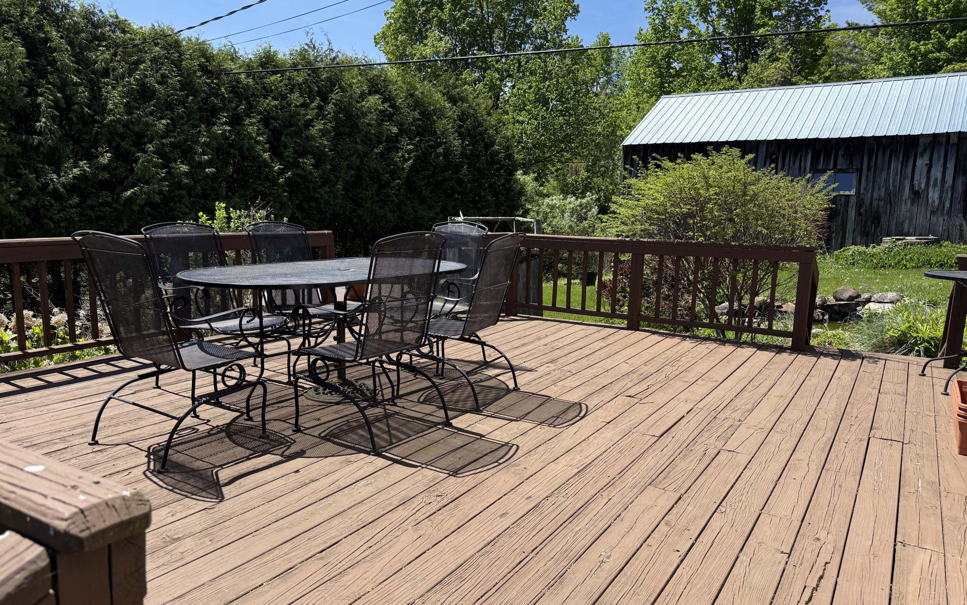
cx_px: 473
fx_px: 685
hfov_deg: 70.4
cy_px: 325
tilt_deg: -10.2
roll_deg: -1.2
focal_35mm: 26
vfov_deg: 47.6
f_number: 1.78
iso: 125
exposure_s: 1/4167
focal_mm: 6.76
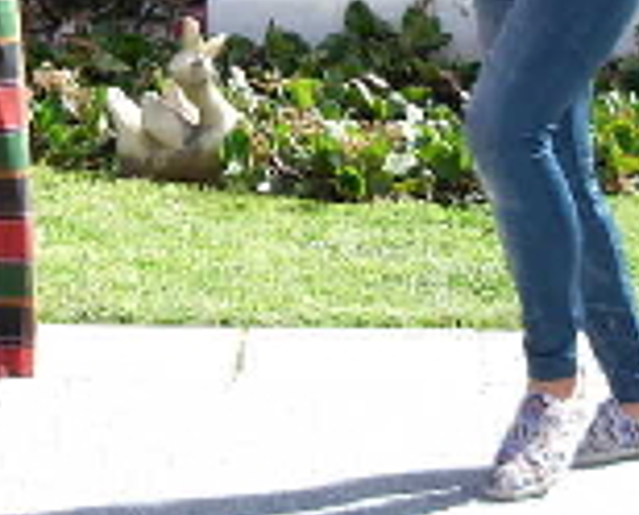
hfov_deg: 10.8
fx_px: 3337
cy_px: -154
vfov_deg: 8.7
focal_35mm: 176
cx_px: -100
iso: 79
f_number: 3.3
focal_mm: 9.5
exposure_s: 1/332
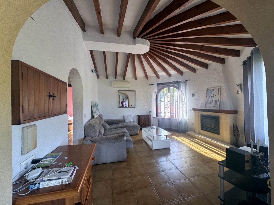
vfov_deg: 85.7
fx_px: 111
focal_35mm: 14
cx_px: 137
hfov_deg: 102.1
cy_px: 102
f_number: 2.2
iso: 100
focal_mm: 2.22
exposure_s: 1/99
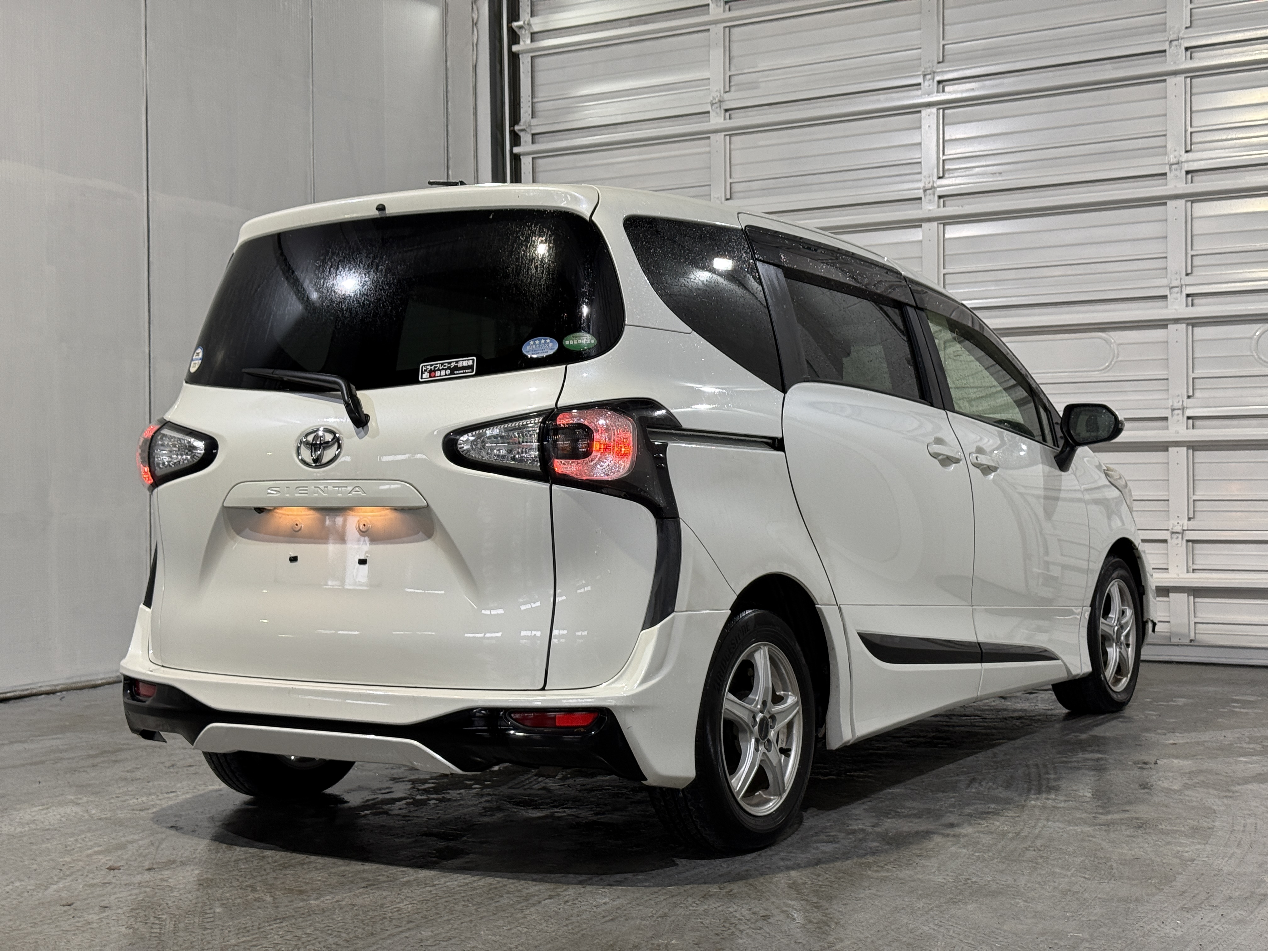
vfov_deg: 30.3
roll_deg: +0.9
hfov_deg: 39.7
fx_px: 1758
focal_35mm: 48
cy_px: 476
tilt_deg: -0.1
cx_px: 634
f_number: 1.78
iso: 64
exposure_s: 1/60
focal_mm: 6.76
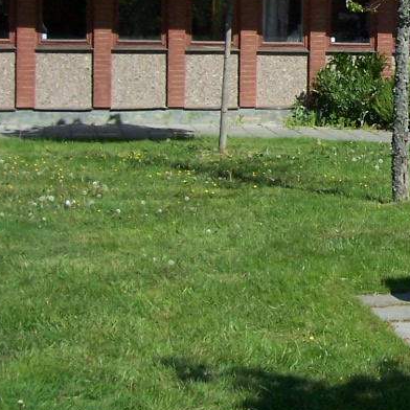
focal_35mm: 92
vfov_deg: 18.6
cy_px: 56
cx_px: 596
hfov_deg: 17.2
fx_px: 1233
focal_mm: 5.6
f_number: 5.6
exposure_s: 1/500
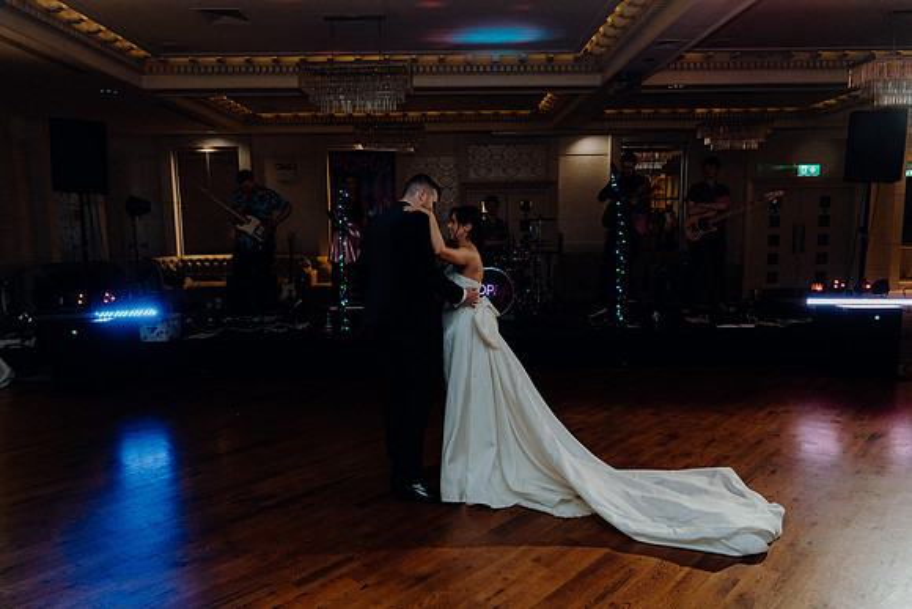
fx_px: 633
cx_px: 456
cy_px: 304
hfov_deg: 71.5
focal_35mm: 25
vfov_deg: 51.3
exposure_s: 1/160
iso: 2500
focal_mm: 25
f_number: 3.5
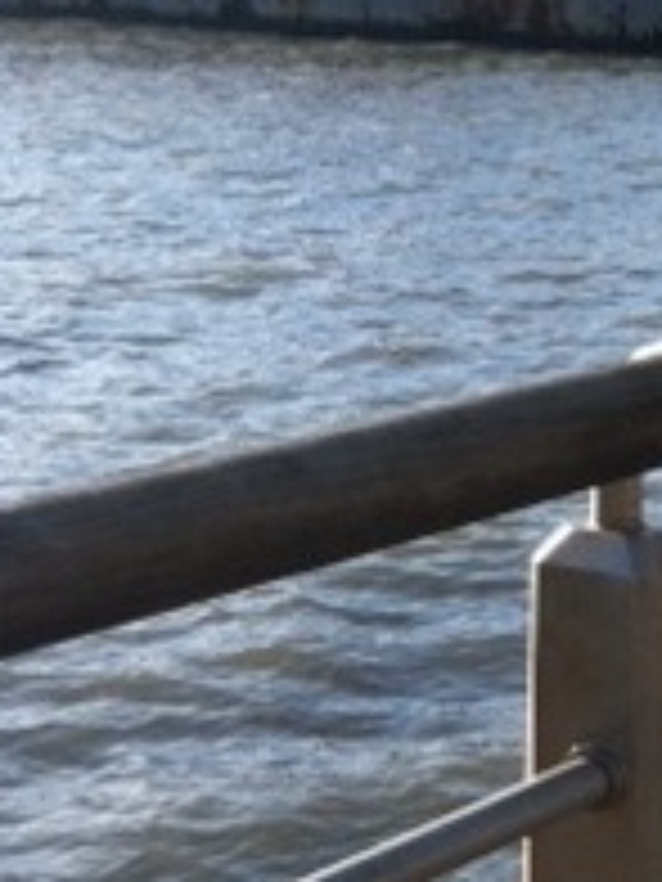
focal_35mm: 114
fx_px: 2907
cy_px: 945
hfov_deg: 12.3
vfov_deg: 16.8
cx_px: 1054
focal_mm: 3.85
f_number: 2.8
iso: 80
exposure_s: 1/577
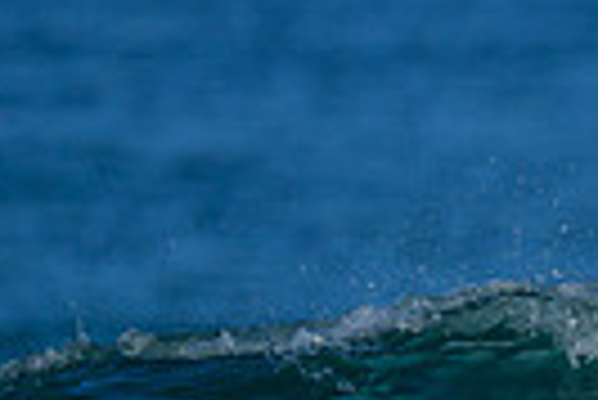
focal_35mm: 4802
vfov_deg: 0.3
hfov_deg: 0.4
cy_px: 847
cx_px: 1435
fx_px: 79853
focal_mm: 800
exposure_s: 1/2000
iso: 160
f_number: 6.3
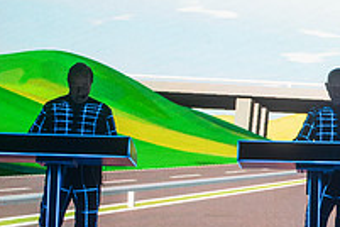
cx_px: 460
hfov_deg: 8.5
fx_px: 2257
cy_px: 63
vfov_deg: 5.7
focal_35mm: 239
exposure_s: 1/320
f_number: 3.2
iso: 2500
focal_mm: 80
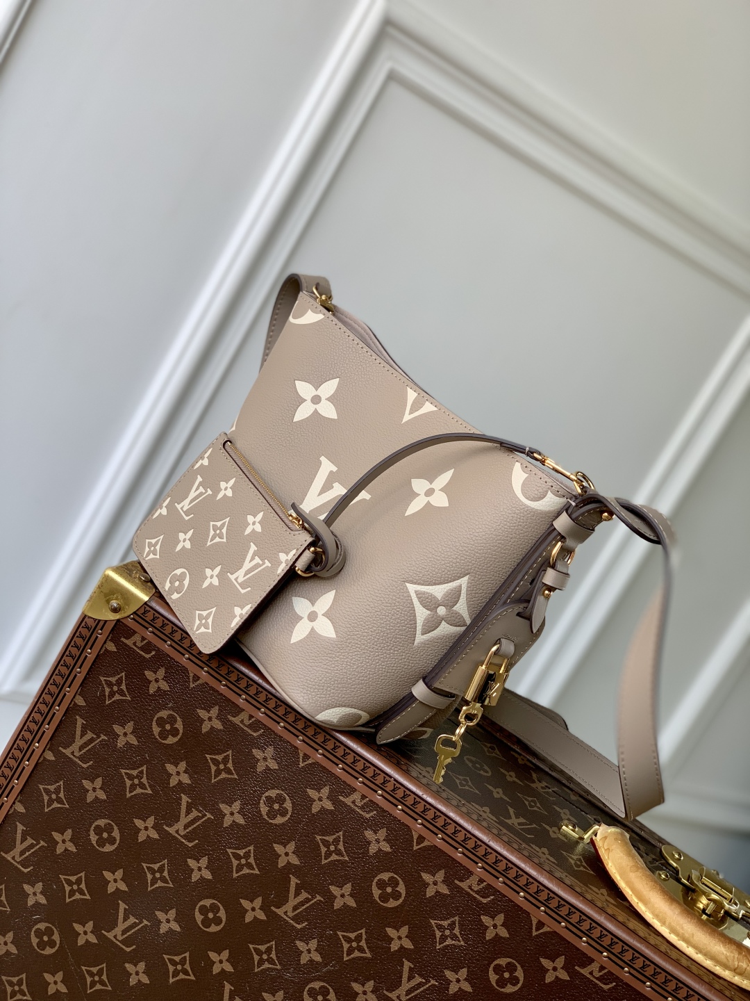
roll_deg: -30.0
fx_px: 1502
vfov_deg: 36.8
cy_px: 500
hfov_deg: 28.0
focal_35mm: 52
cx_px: 375
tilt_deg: -11.4
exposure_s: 1/122
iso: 25
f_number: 2.4
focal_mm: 6
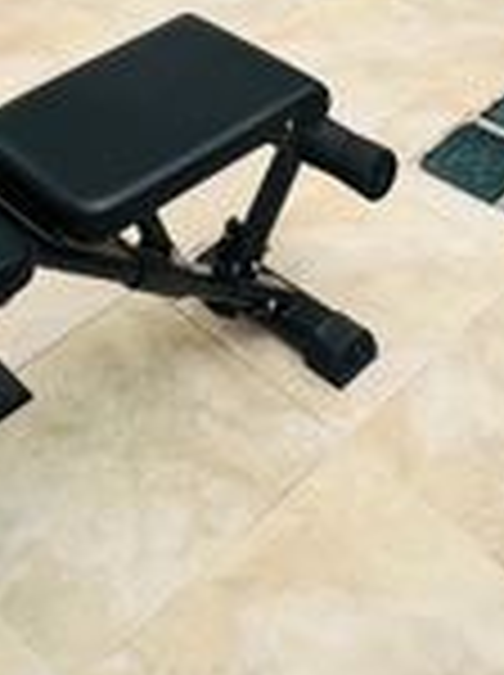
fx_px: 1129
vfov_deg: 23.4
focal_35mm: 58
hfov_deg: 25.1
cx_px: 328
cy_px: -439
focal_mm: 1.57
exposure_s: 1/673
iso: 32
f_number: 1.8
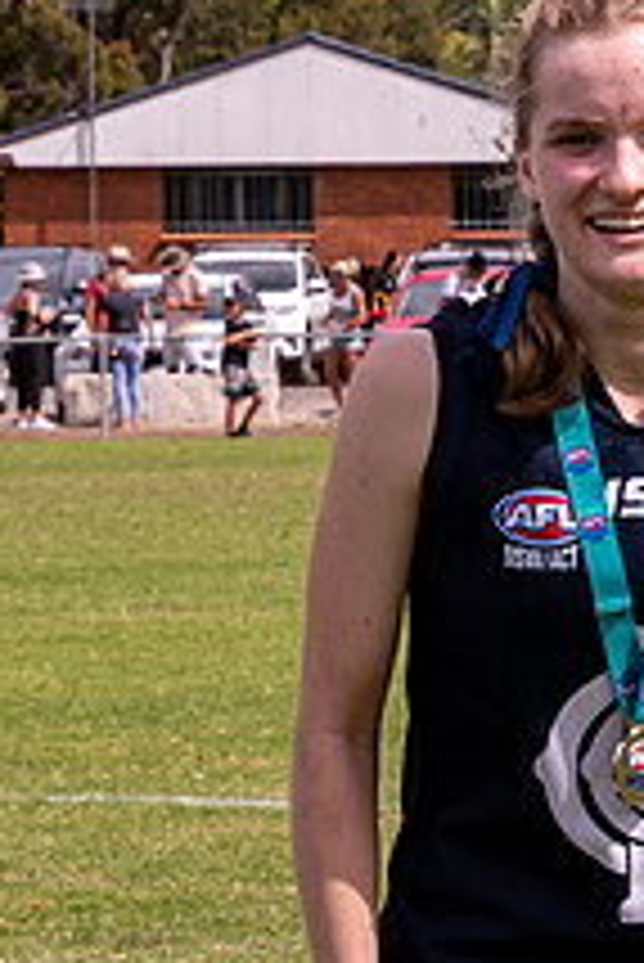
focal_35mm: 326
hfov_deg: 4.2
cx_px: 569
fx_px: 8733
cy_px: 565
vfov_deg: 6.3
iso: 200
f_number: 8
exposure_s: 1/640
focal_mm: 56
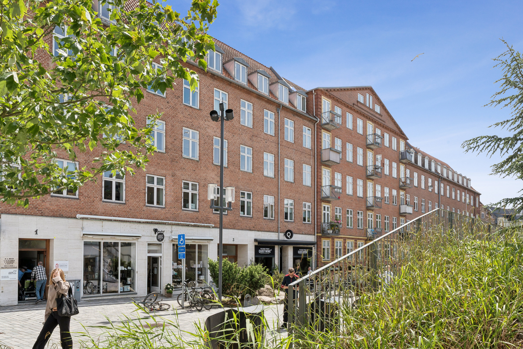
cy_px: 174
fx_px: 378
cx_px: 262
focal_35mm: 26
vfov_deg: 49.6
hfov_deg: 69.4
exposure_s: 1/640
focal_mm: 26
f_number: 10
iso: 400
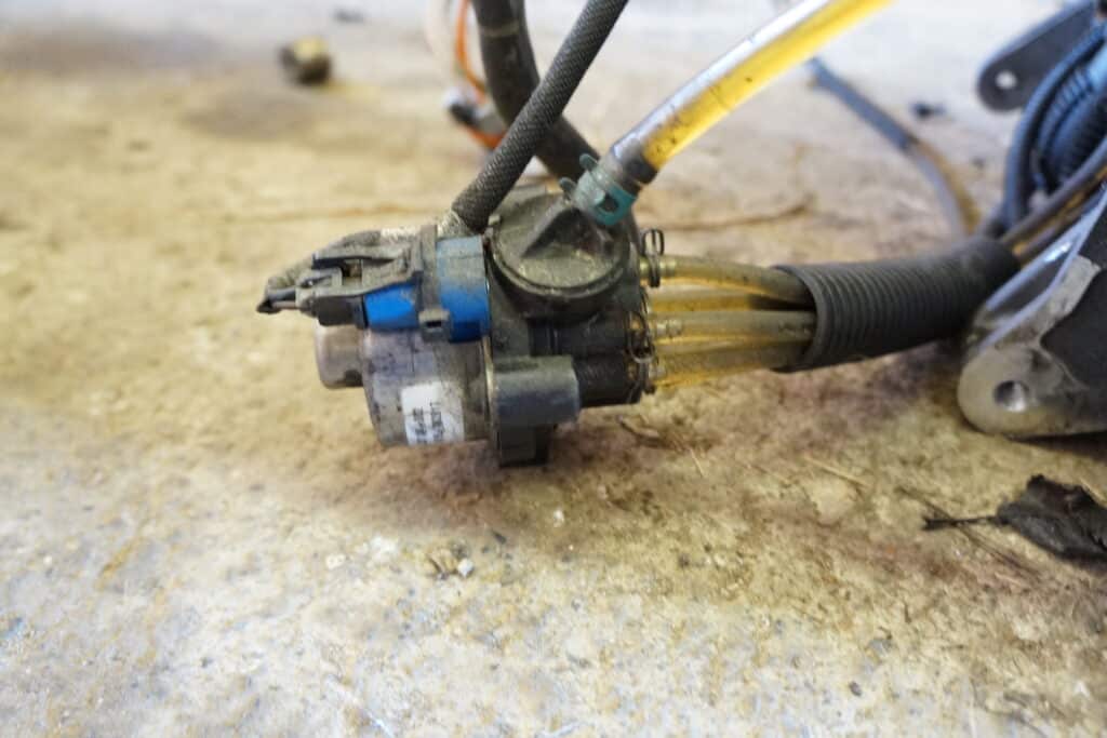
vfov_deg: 47.9
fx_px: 830
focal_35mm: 27
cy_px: 369
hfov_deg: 67.4
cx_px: 554
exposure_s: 1/25
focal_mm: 18
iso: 3200
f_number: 3.5
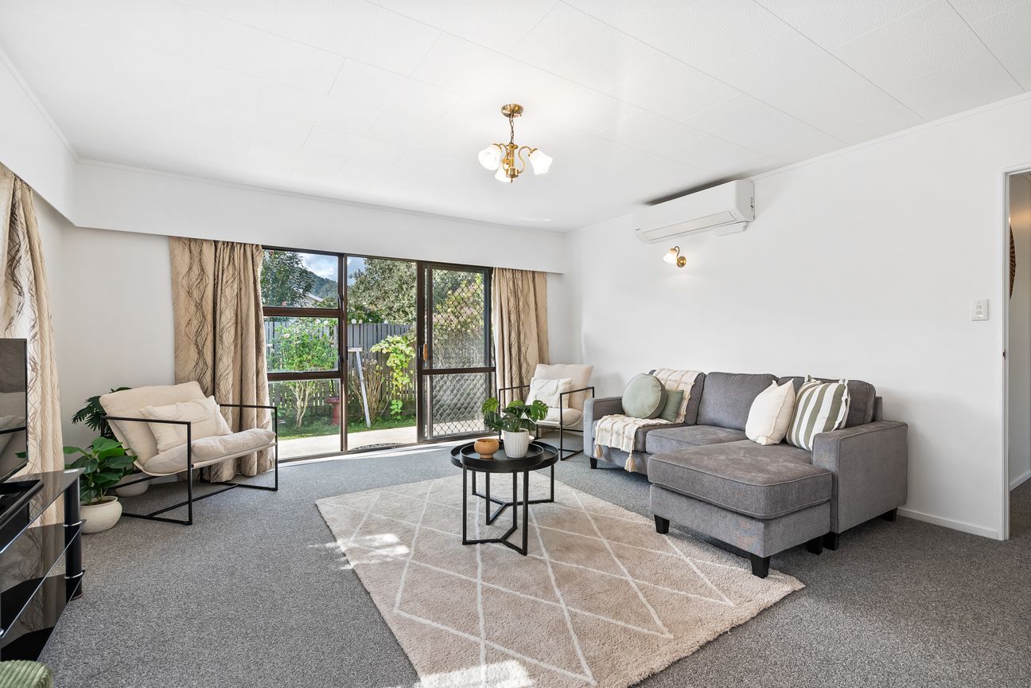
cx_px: 516
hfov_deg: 96.7
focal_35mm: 16
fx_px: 458
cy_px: 344
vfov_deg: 73.7
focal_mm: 16
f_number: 7.1
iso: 500
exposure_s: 1/15
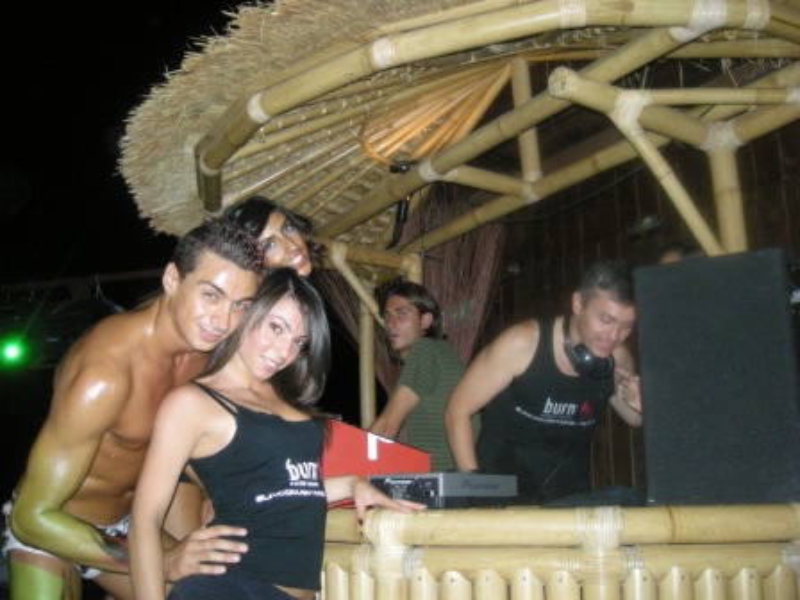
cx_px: 400
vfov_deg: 40.7
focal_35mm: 35
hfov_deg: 52.6
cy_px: 300
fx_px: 809
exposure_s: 1/60
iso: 331
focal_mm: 5.7
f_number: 2.8
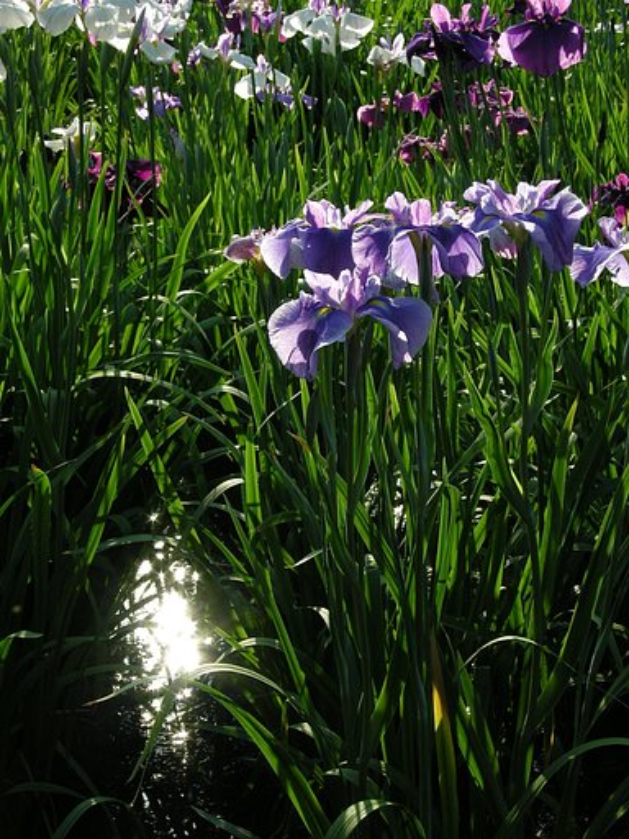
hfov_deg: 16.6
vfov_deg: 22.0
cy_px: 420
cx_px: 314
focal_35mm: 89
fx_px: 2156
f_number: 5.3
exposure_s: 1/177
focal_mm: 18.6
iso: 64
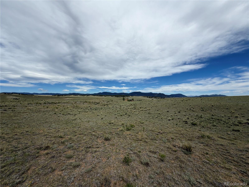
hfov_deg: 102.1
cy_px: 94
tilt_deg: +3.1
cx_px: 124
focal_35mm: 14
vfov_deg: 85.7
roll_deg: +0.4
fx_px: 101
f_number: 2.2
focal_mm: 2.22
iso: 20
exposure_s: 1/1613
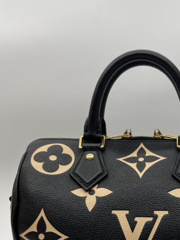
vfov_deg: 36.4
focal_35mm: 50
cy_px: 205
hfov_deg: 28.5
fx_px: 347
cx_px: 144
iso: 40
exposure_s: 1/182
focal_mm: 5.7
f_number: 1.5
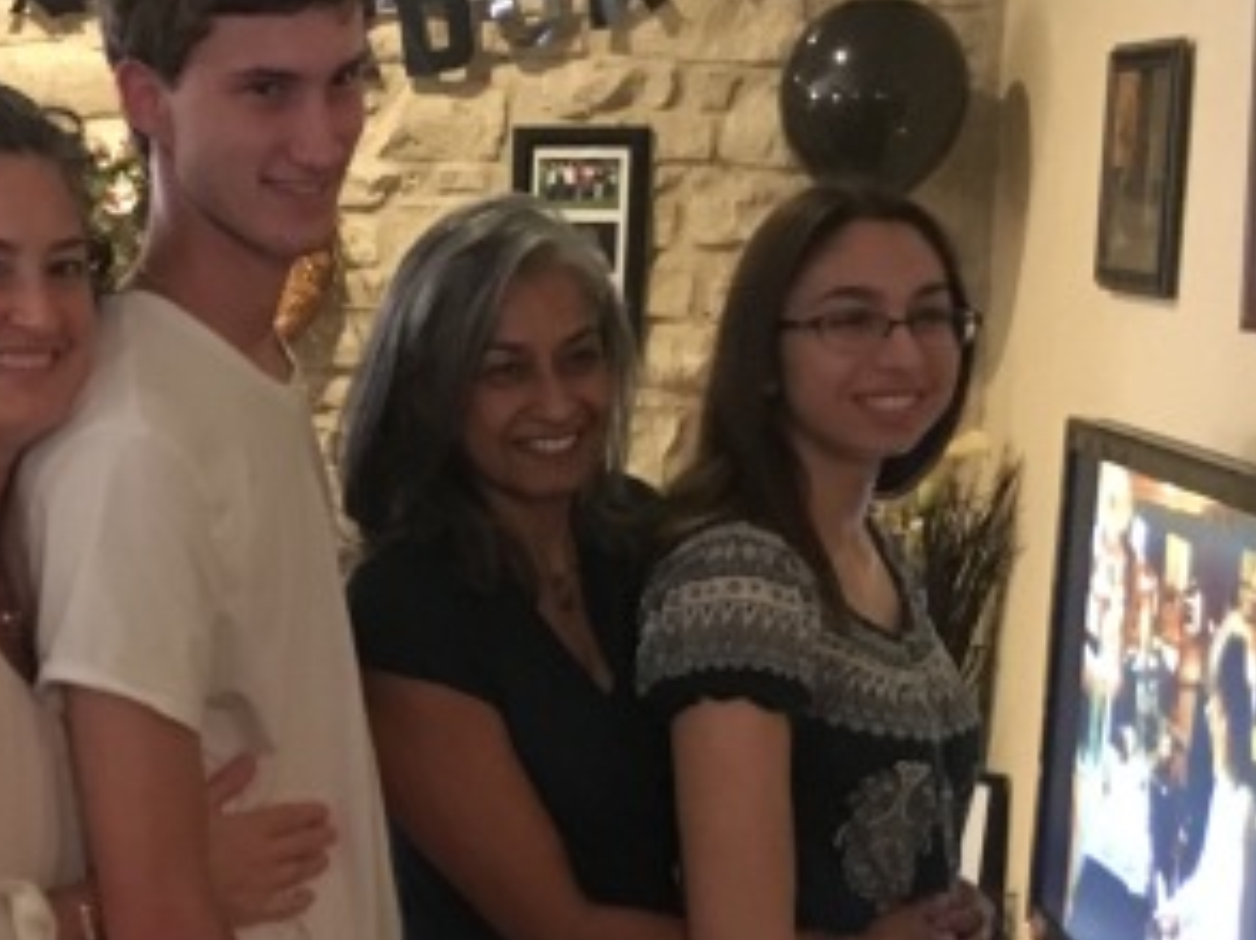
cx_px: 4
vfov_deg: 18.5
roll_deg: +0.6
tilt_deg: -10.2
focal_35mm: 79
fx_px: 2864
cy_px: 731
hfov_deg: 23.7
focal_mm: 4.15
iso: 500
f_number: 2.2
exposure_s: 1/15
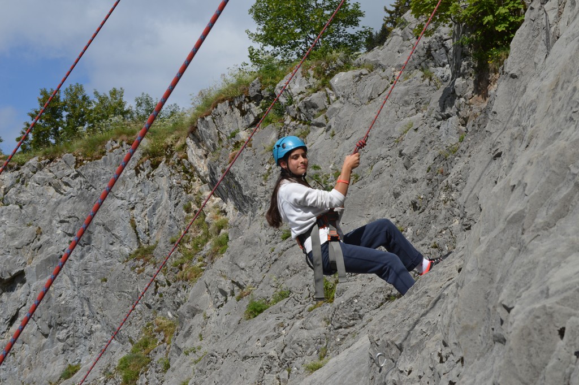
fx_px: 868
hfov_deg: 36.9
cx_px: 290
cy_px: 192
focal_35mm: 54
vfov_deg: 25.0
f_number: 13
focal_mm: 36
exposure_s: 1/125
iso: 100
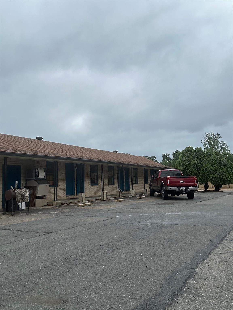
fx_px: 269
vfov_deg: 60.0
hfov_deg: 46.8
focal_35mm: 30
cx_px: 116
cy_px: 155
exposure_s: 1/1684
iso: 25
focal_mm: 2.69
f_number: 1.9
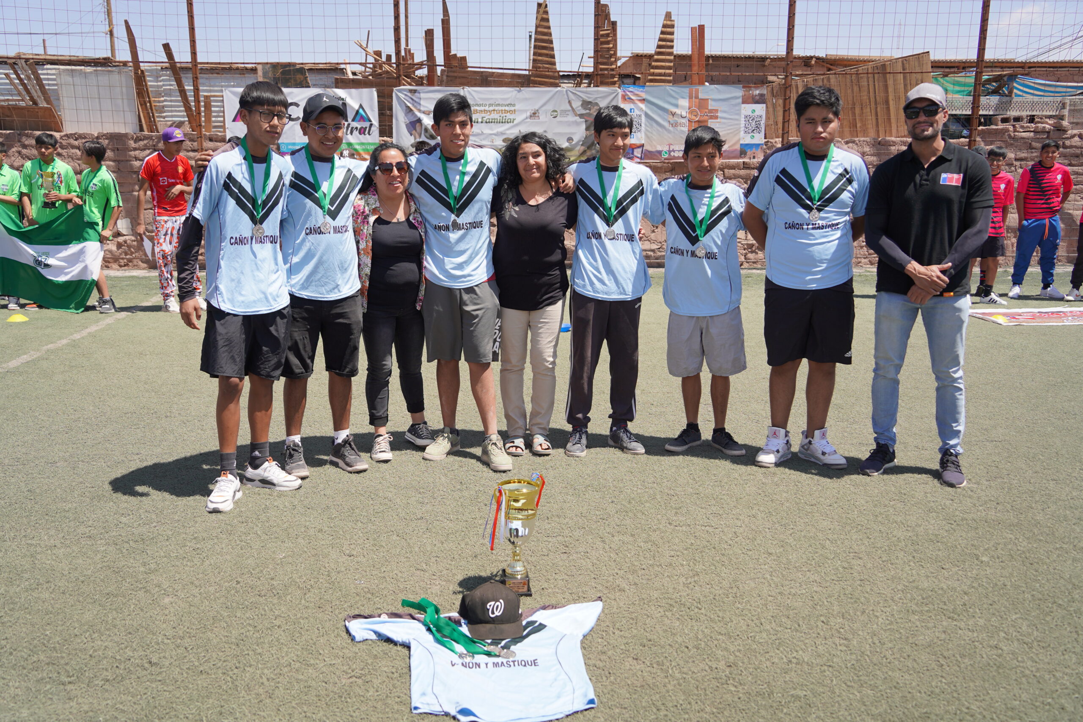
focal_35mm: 32
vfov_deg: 41.1
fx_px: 963
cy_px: 361
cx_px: 542
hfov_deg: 58.7
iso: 100
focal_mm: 32
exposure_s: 1/640
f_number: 4.5
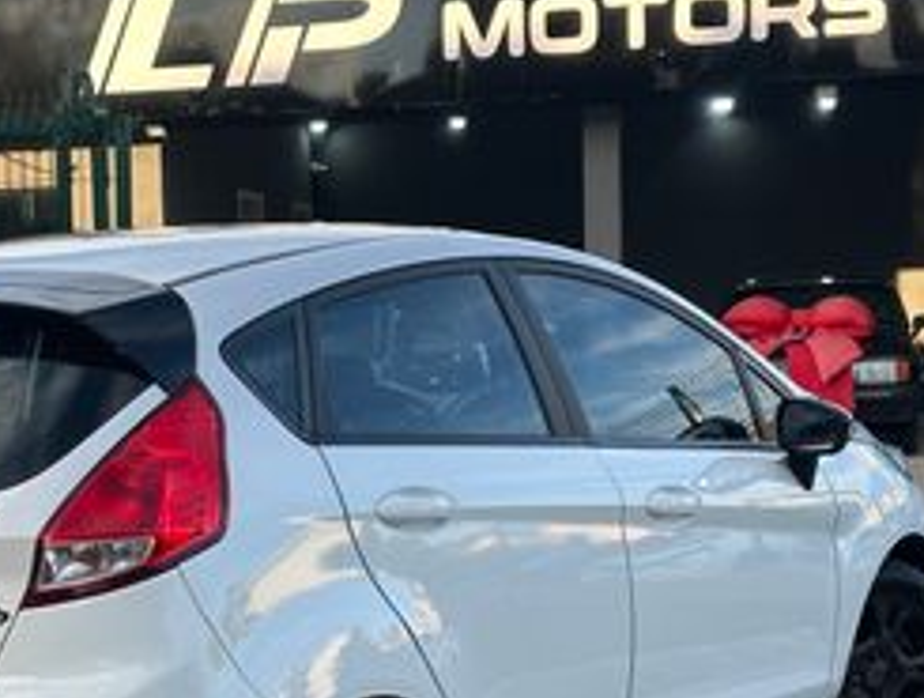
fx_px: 2462
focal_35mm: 92
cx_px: 230
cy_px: 464
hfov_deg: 21.1
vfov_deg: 16.1
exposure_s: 1/694
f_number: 1.78
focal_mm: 6.86
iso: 64
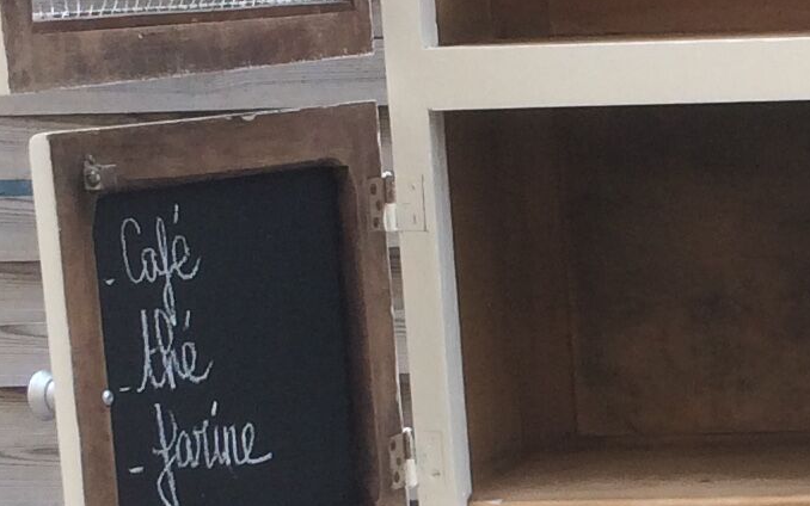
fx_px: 3268
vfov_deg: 8.8
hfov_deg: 13.5
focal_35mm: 148
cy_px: 594
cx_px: 1123
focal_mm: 4.15
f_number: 2.2
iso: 32
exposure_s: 1/243
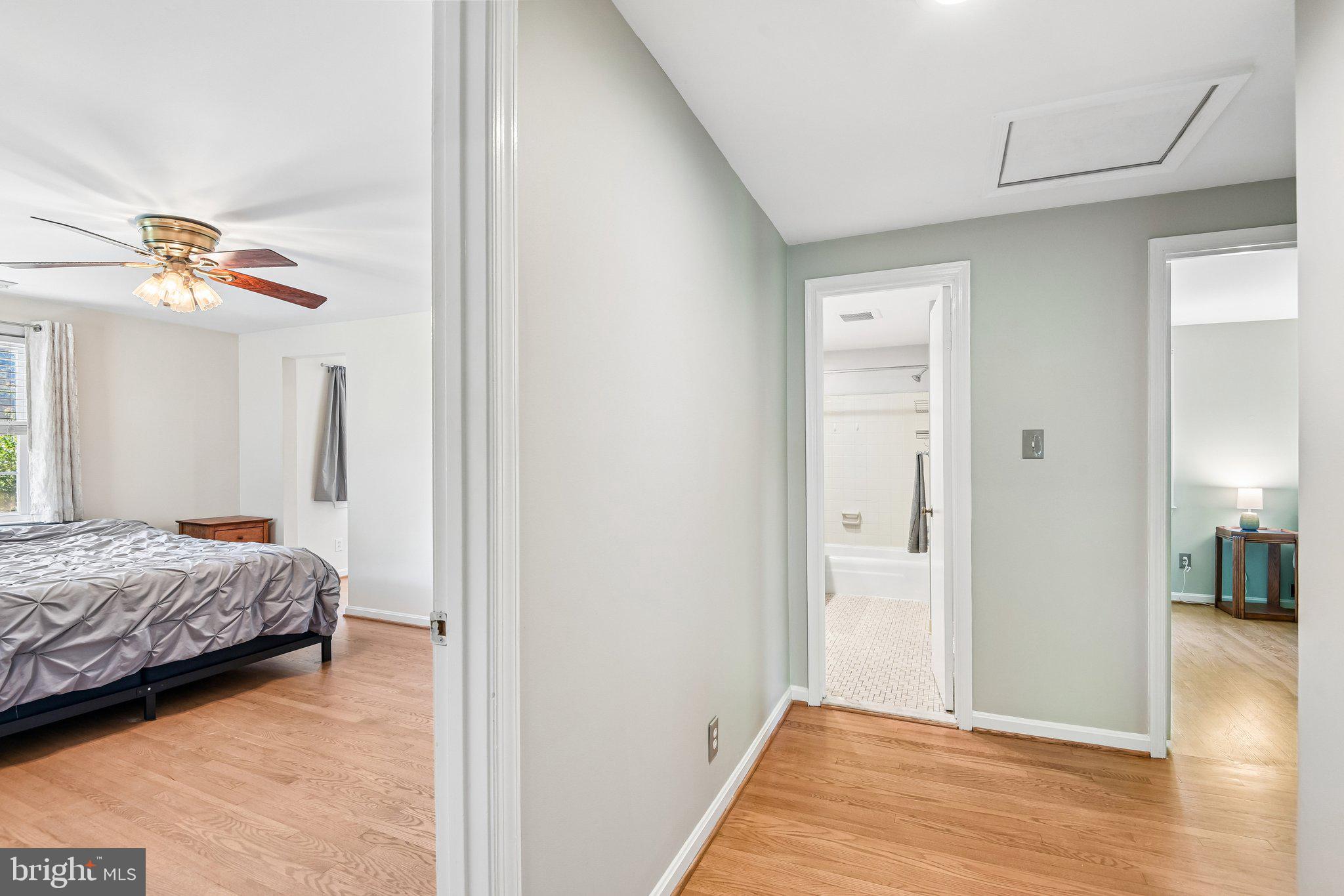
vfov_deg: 73.7
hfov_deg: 96.7
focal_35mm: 16
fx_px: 597
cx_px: 672
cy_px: 448
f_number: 8
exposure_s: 1/10
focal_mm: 16
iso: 400
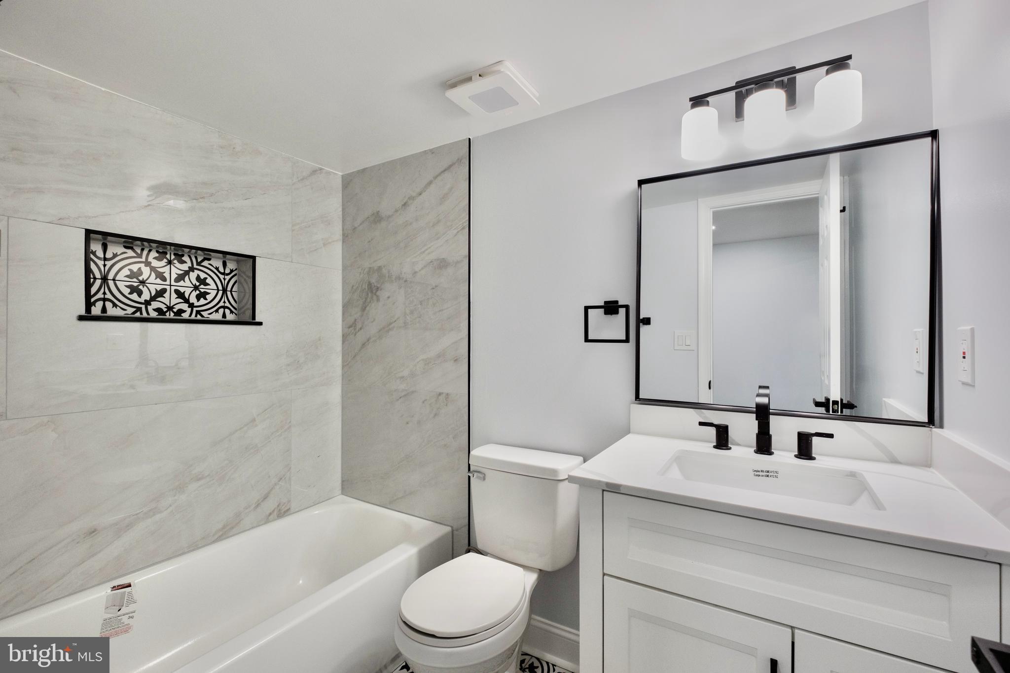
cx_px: 505
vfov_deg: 77.3
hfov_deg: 100.4
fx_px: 421
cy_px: 336
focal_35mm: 15
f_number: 4.5
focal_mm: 10
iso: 500
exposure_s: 1/80
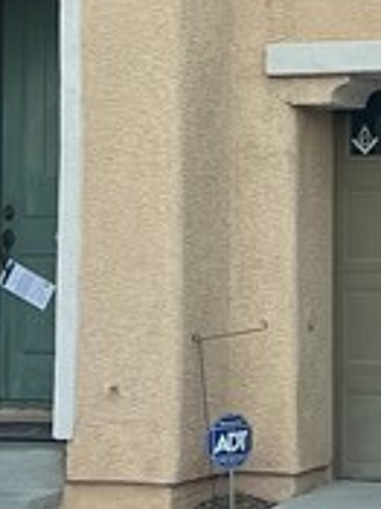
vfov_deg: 12.9
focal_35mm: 152
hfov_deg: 9.6
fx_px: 2233
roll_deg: -0.3
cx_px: 489
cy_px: 93
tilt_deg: +4.7
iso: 40
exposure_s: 1/138
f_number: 1.5
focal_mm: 5.7
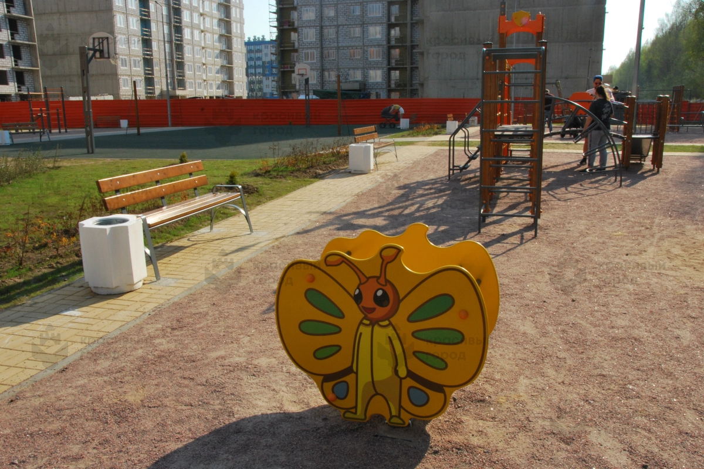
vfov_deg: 41.7
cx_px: 352
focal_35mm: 32
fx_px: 616
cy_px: 234
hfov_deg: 59.5
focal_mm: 21
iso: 400
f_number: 25
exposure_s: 1/80
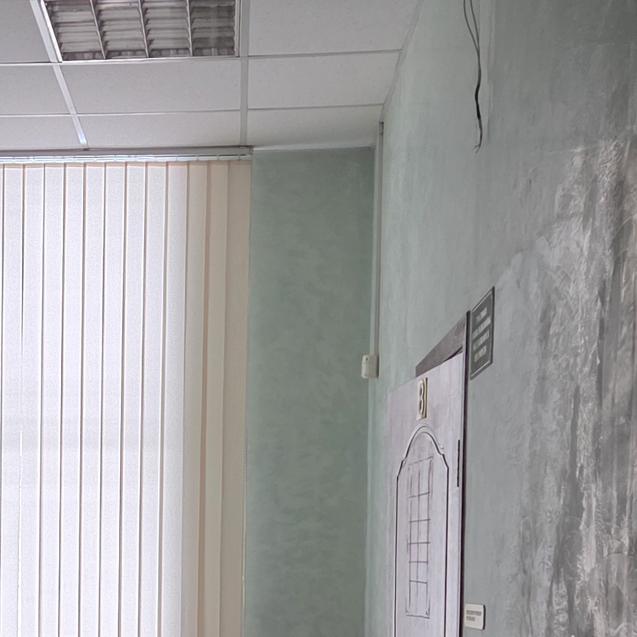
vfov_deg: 21.4
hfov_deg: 21.7
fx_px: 1624
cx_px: 56
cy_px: 637
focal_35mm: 78
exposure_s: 1/100
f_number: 1.8
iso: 640
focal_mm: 5.4
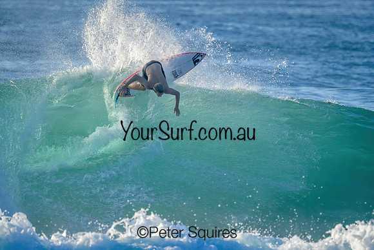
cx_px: 214
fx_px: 9678
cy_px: 140
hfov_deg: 2.2
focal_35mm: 931
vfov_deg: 1.5
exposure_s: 1/1600
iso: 900
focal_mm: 800
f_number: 11
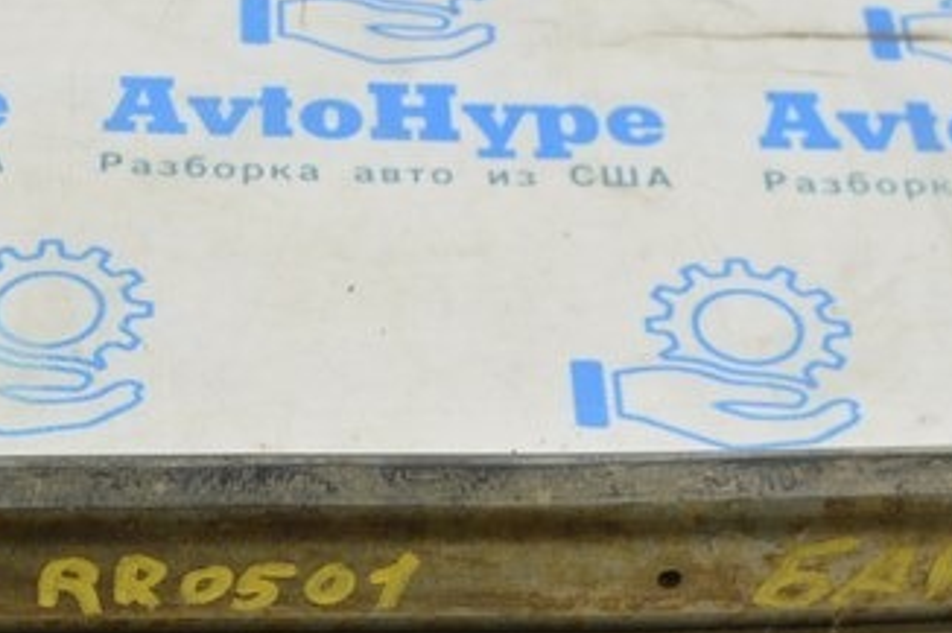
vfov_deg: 12.0
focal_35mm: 113
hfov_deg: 18.0
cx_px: 295
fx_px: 2987
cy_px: 597
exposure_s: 1/20
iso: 400
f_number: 5.6
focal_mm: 24
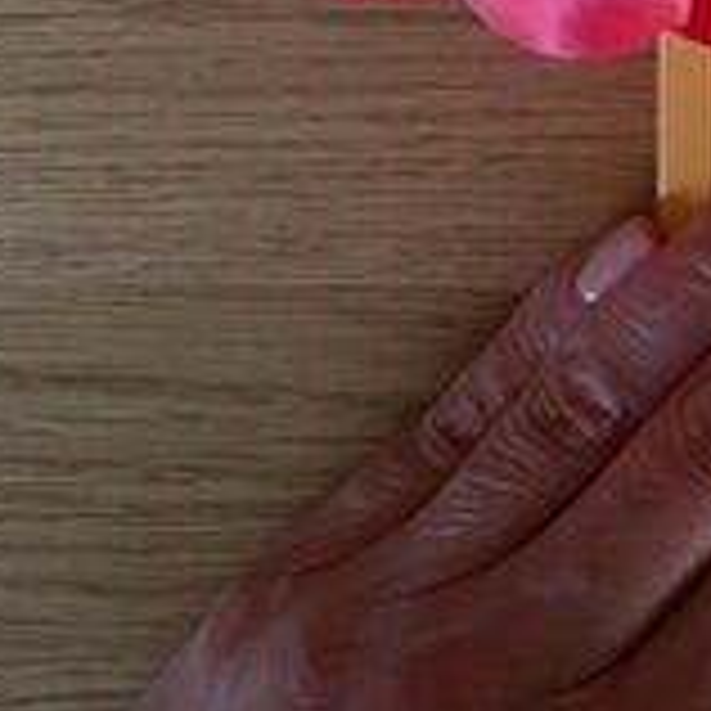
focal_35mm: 93
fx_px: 2161
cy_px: -324
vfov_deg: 17.1
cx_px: 1048
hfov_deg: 17.0
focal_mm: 5.1
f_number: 1.6
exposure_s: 1/64
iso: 125
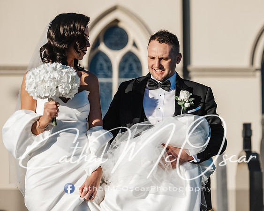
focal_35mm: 110
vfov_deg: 14.0
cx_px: 158
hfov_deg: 17.4
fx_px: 862
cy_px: 106
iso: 100
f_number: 2.8
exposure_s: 1/2000
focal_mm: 98
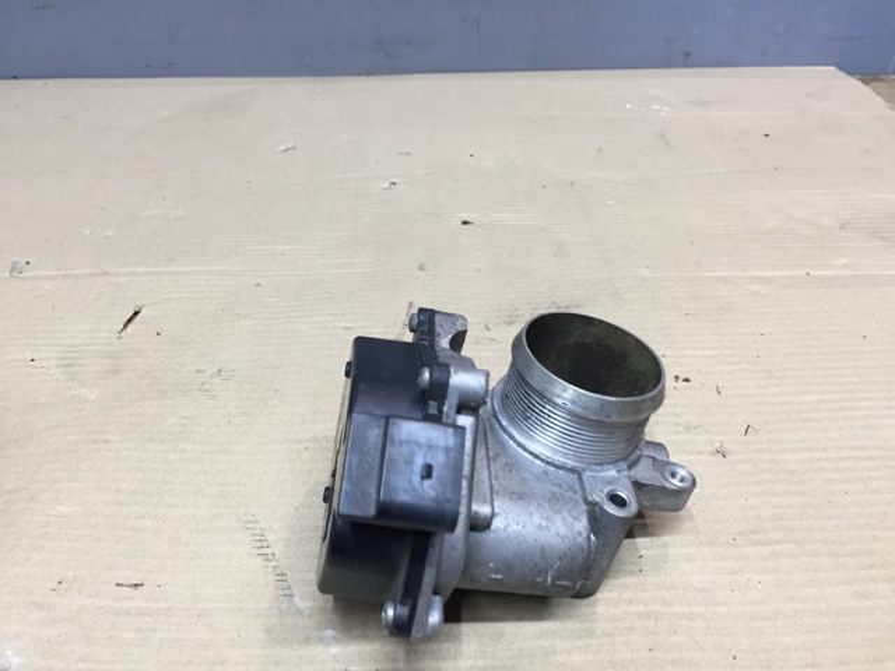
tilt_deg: -34.0
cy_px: 336
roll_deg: -0.6
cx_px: 448
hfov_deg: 61.7
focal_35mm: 29
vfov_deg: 48.2
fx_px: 750
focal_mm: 4.15
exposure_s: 1/33
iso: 64
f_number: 2.2
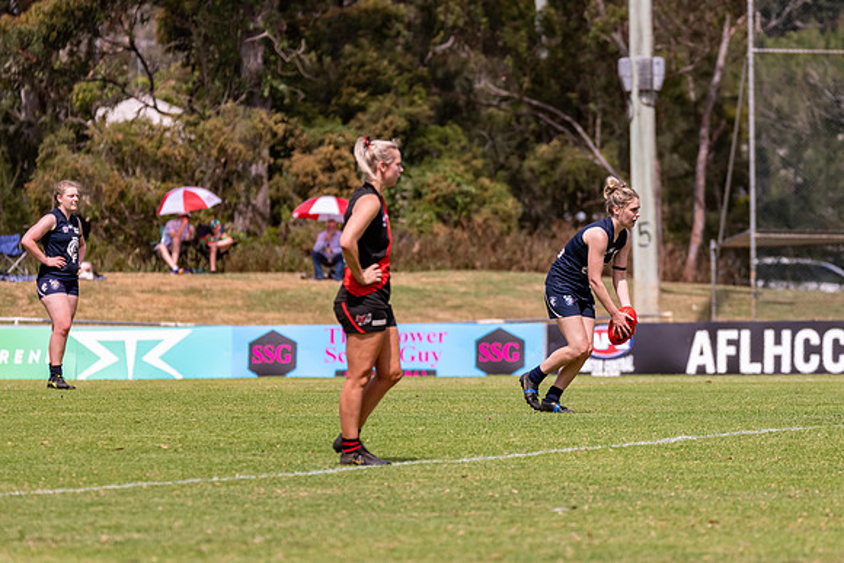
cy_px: 214
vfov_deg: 3.7
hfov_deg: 5.5
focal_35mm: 372
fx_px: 8726
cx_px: 523
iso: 800
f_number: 6.3
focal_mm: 300
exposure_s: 1/3200
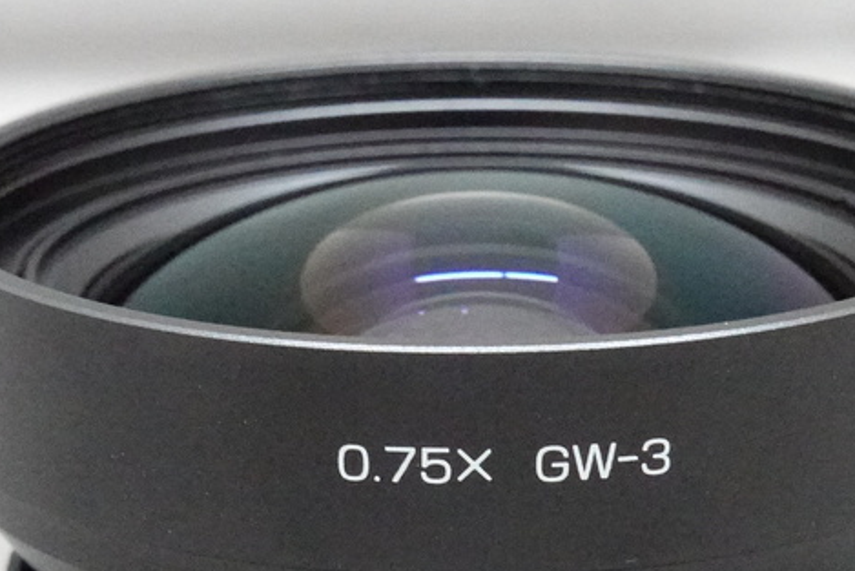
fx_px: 3041
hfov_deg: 16.0
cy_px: 431
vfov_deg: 10.7
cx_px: 534
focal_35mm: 128
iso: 6400
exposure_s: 1/50
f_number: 8
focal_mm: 19.03
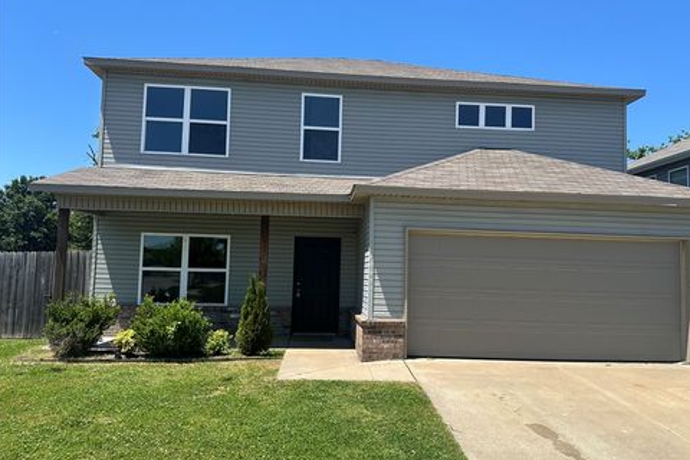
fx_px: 498
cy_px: 235
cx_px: 354
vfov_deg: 49.6
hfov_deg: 69.4
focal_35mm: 26
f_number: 1.78
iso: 80
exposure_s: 1/3356
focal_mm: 6.86
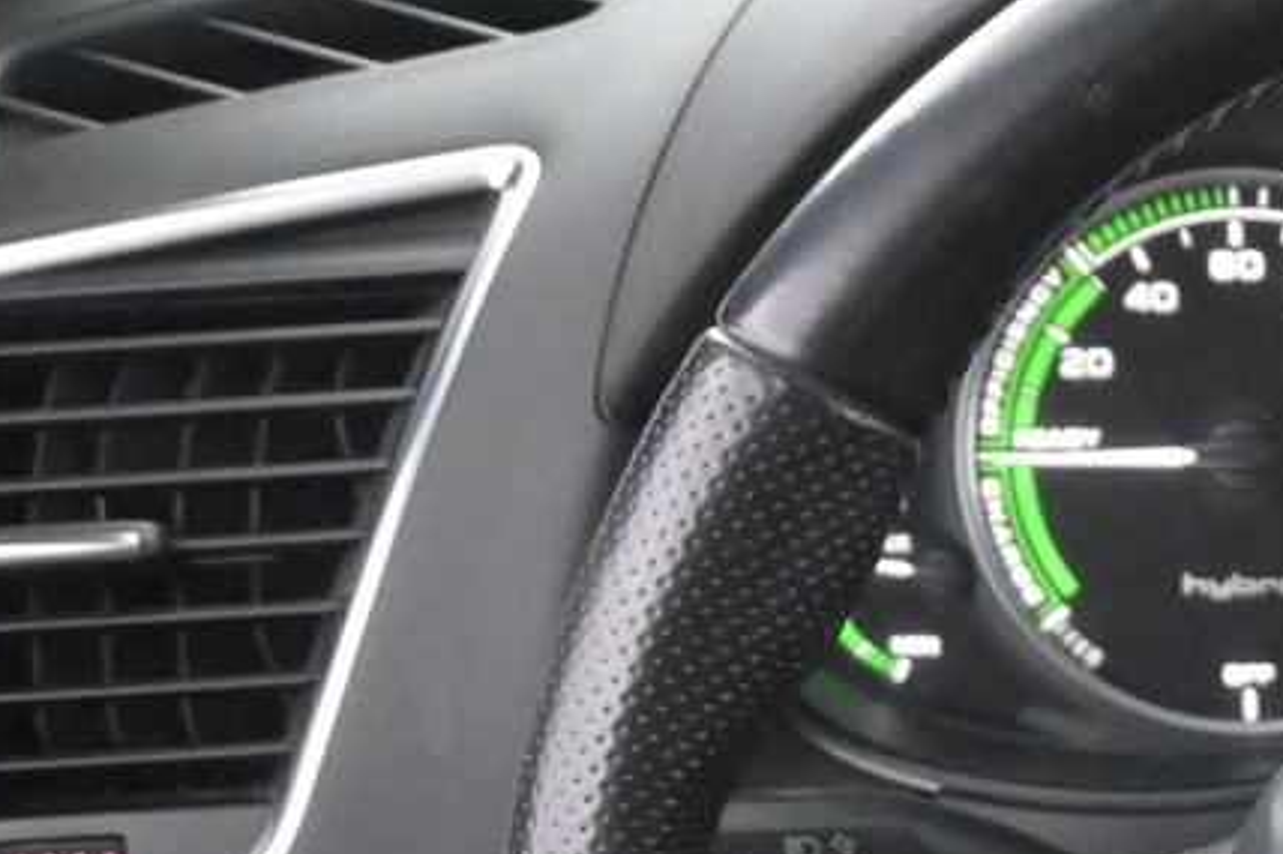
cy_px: 1127
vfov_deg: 9.5
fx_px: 5055
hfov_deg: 13.7
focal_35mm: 142
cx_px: 1814
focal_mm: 25
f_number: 4.2
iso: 7200
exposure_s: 1/40
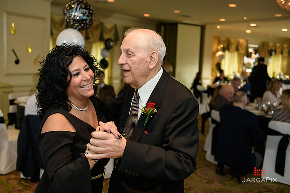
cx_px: 145
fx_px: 322
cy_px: 96
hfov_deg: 48.4
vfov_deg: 33.4
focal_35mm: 40
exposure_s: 1/125
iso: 1000
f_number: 2.8
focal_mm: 40
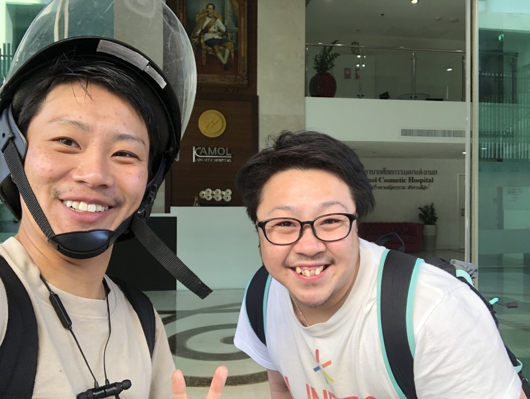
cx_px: 265
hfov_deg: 56.8
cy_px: 200
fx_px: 490
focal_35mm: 32
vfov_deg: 44.2
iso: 50
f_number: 2.2
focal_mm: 2.87
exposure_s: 1/120
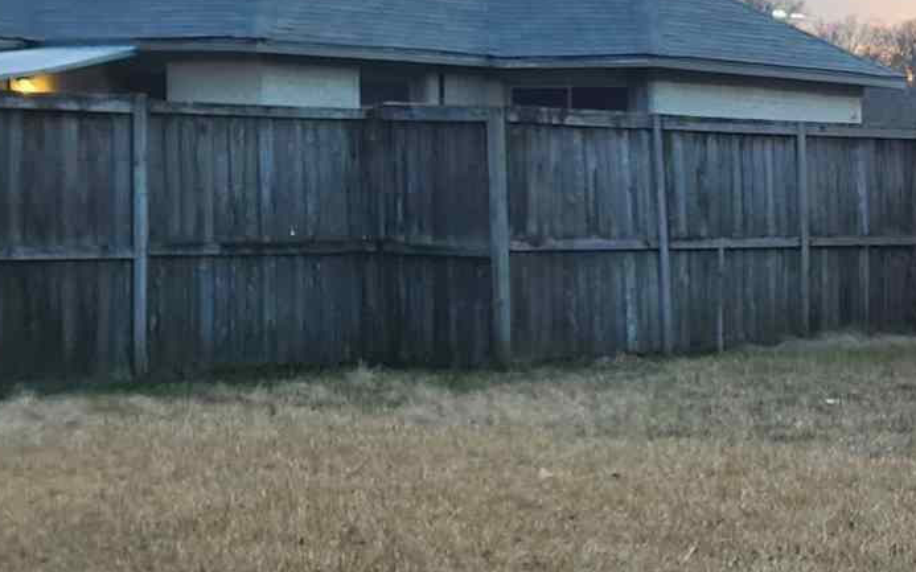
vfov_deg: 12.1
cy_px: 425
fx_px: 2696
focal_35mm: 108
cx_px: 1398
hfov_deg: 17.3
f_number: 1.8
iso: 40
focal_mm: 5.4
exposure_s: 1/180
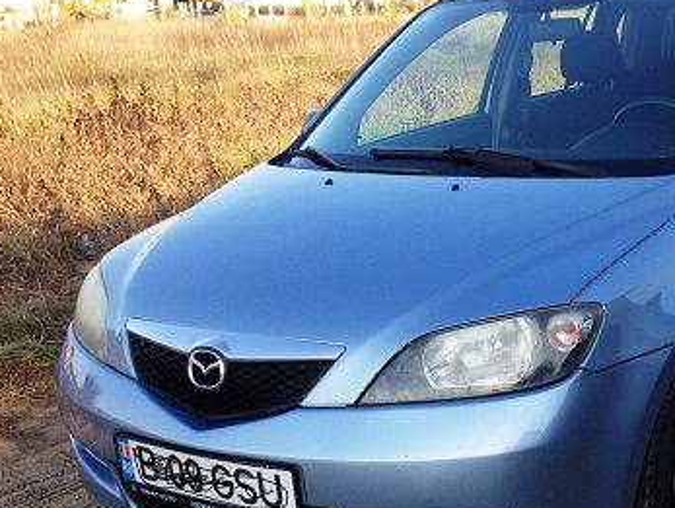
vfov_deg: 25.6
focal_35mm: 57
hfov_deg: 32.5
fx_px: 1113
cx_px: 574
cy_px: 317
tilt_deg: -16.2
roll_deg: +2.7
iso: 50
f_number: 2.4
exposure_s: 1/345
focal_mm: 4.12
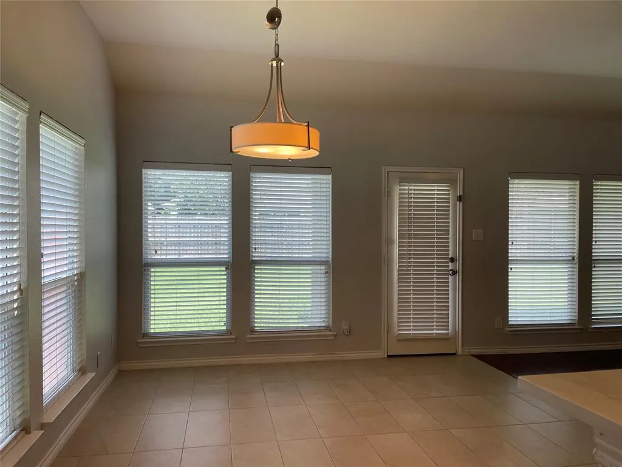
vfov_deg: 53.1
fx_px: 467
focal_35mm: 26
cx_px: 311
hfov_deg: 67.3
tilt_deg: -1.1
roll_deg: -0.1
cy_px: 234
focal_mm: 4.2
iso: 32
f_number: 1.6
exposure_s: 1/120
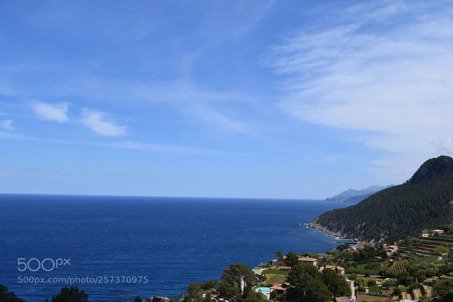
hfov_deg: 53.1
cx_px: 226
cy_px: 151
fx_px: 453
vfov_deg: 36.9
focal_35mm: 36
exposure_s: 1/500
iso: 200
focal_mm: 24
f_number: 11
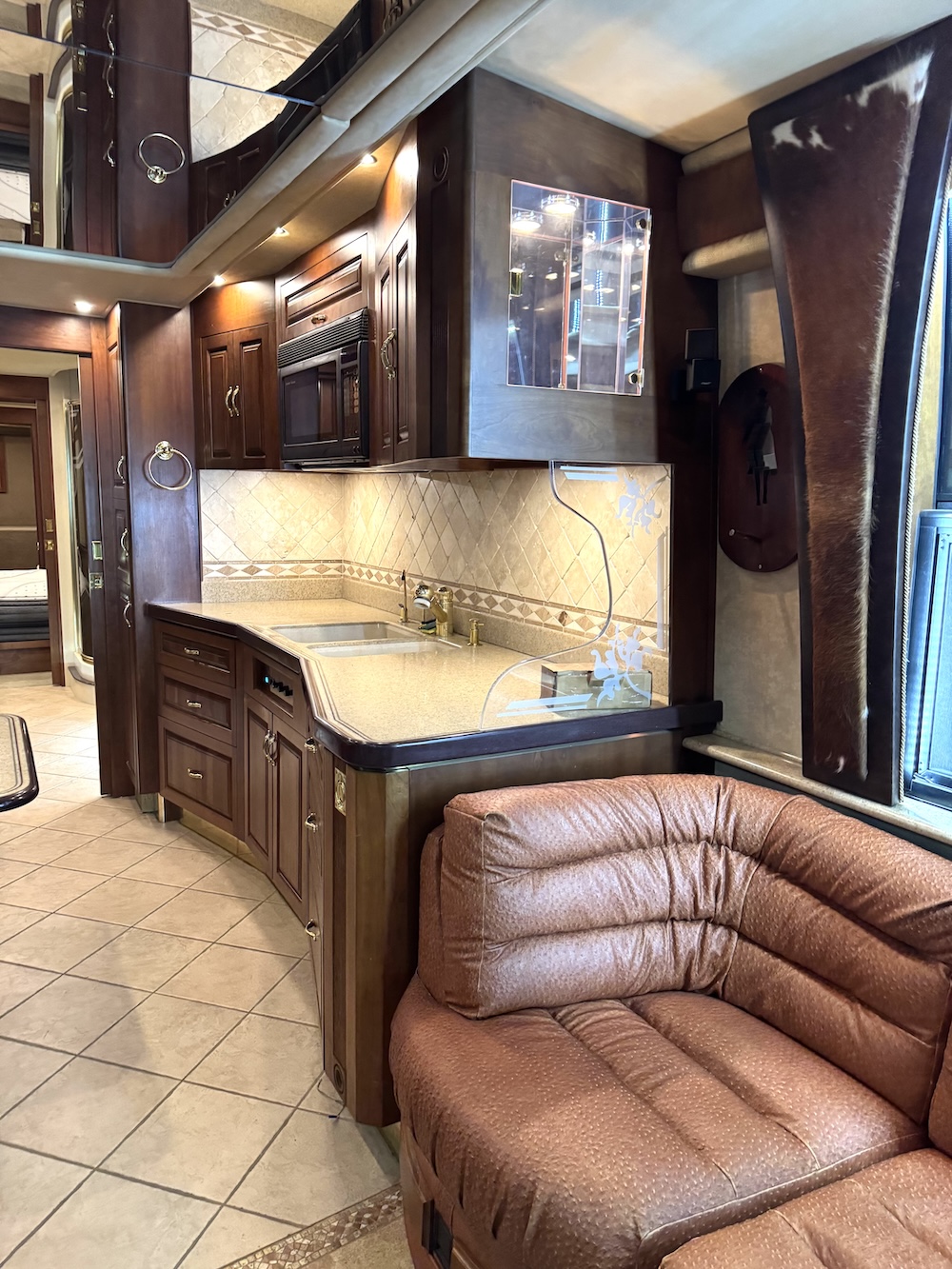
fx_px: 880
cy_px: 634
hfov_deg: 56.8
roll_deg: -1.4
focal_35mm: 24
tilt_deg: -8.7
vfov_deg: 71.6
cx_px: 476
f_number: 1.78
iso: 640
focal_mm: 6.76
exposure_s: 1/53
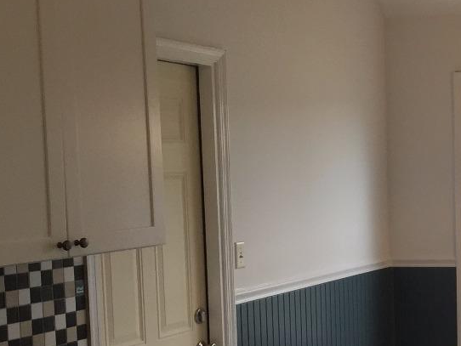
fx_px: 1026
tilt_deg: -5.7
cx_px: 537
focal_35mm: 77
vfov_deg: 19.0
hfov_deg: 23.4
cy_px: 273
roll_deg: +0.3
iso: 50
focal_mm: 4.15
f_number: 2.2
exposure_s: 1/120
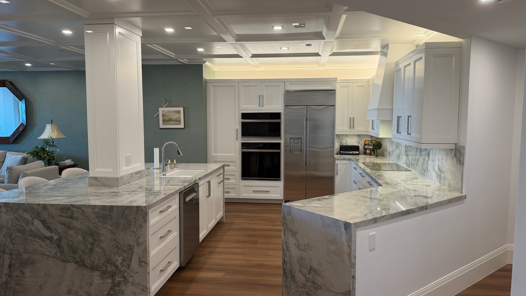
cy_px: 150
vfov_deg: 42.9
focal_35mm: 27
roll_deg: +0.2
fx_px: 377
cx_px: 267
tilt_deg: -4.9
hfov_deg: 69.8
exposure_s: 1/120
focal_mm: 6.76
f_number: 1.78
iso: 125
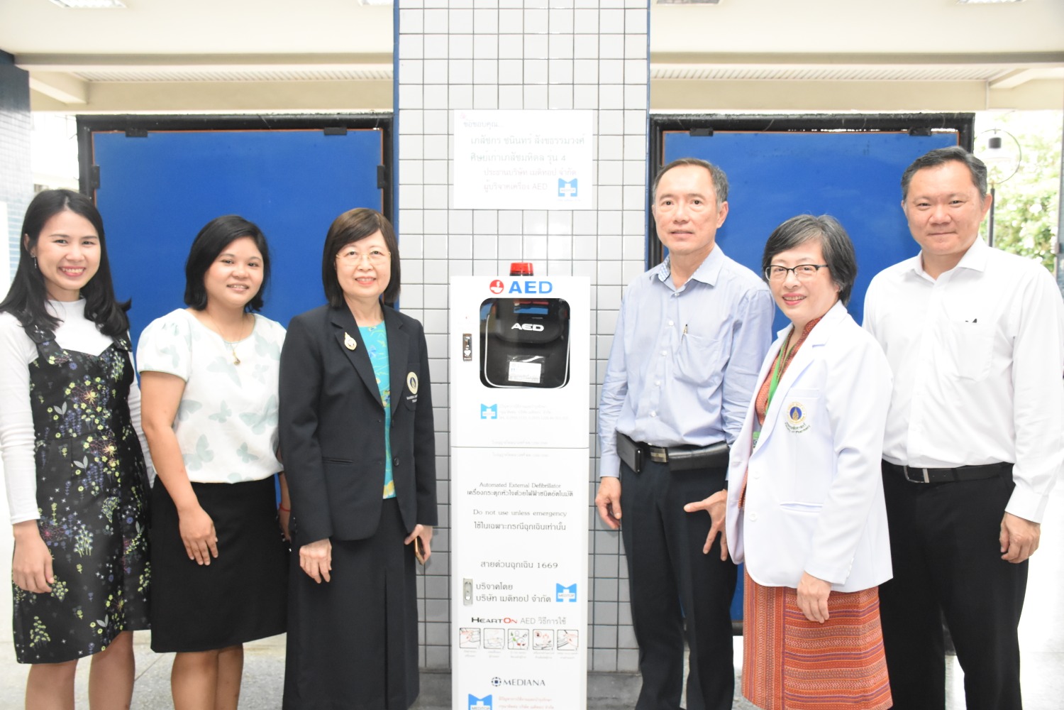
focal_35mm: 33
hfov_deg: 57.2
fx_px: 975
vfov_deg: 40.0
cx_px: 532
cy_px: 355
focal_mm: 22
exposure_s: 1/100
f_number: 4.5
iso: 4000
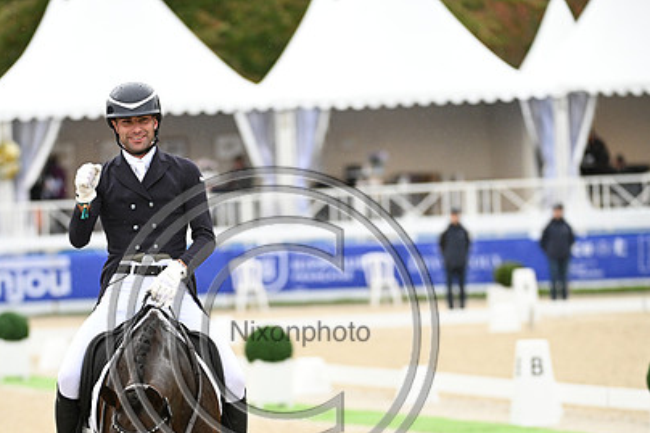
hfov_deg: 6.5
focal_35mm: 316
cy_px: 310
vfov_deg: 4.3
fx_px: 5703
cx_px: 254
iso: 2800
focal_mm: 220
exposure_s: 1/1250
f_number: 4.5
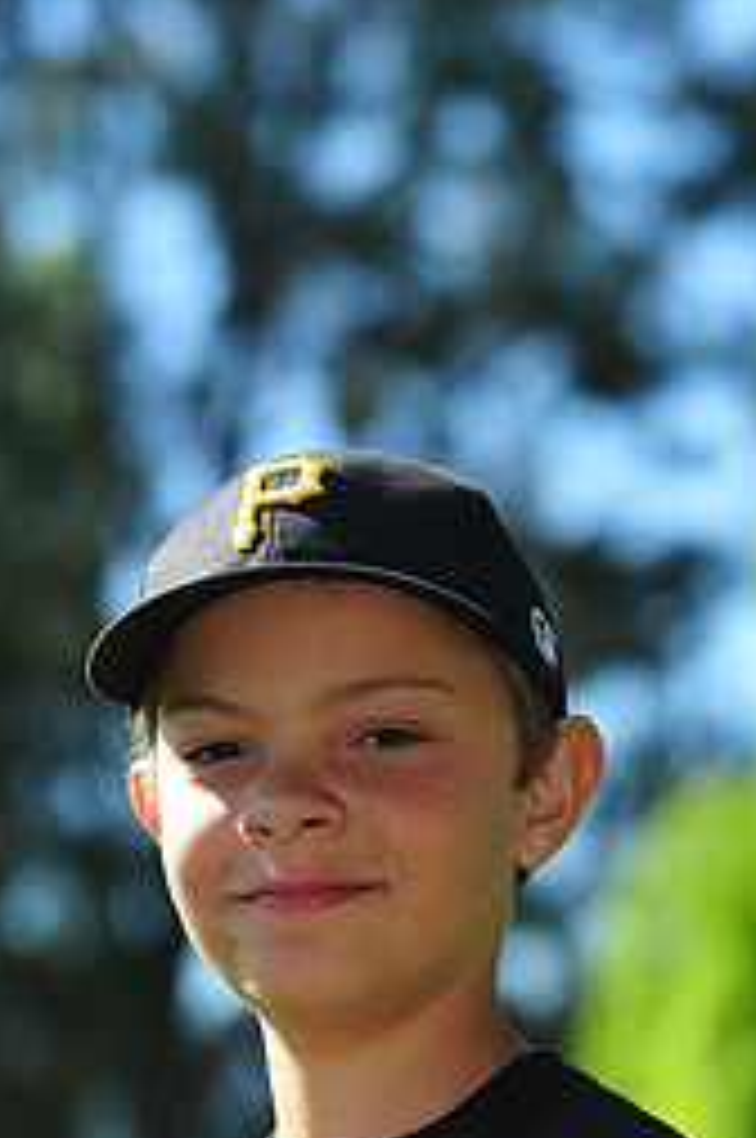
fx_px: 8117
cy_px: 1291
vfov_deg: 8.0
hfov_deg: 5.3
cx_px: 351
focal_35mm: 257
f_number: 5
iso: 200
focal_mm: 112
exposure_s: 1/500
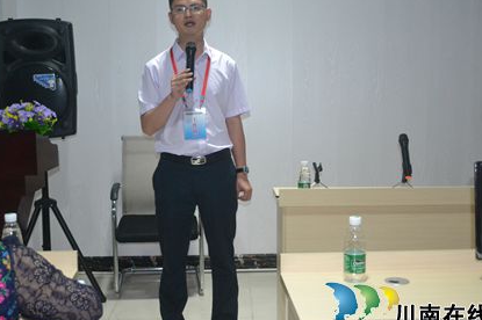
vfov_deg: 28.6
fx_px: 629
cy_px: 170
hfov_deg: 41.9
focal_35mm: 47
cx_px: 240
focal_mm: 26
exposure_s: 1/60
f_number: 4.2
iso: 2800
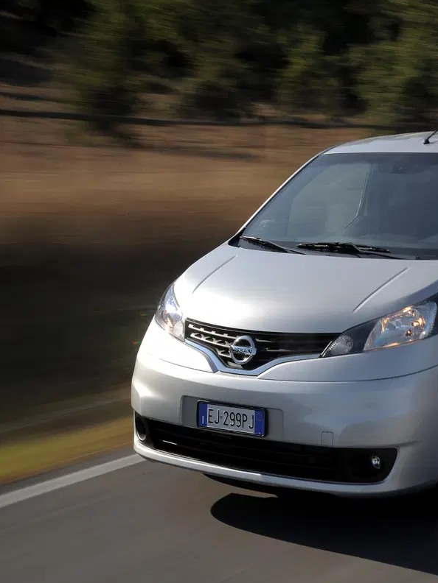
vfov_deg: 29.0
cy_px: 292
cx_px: 418
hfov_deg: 21.3
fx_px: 1130
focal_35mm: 67
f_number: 20
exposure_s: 1/13
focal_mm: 46
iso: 100
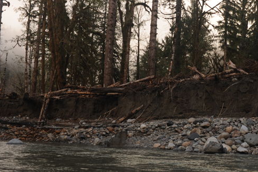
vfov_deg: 23.8
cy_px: 76
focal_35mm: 57
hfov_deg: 34.2
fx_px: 408
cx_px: 199
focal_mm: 35
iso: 320
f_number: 5
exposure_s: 1/640
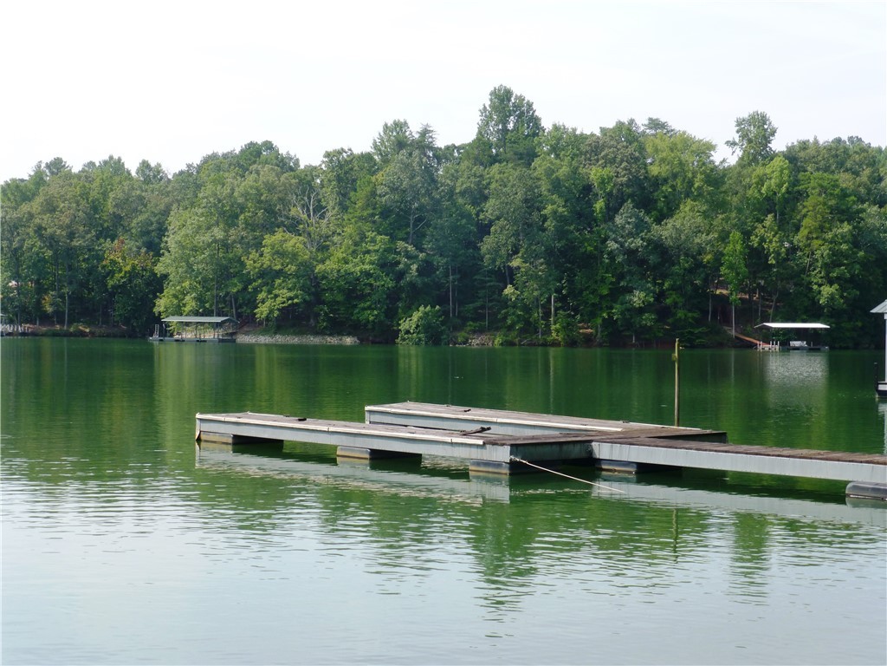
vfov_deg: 25.2
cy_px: 333
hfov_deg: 33.2
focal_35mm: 58
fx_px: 1486
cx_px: 444
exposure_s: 1/320
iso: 100
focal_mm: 10.3
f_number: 4.7
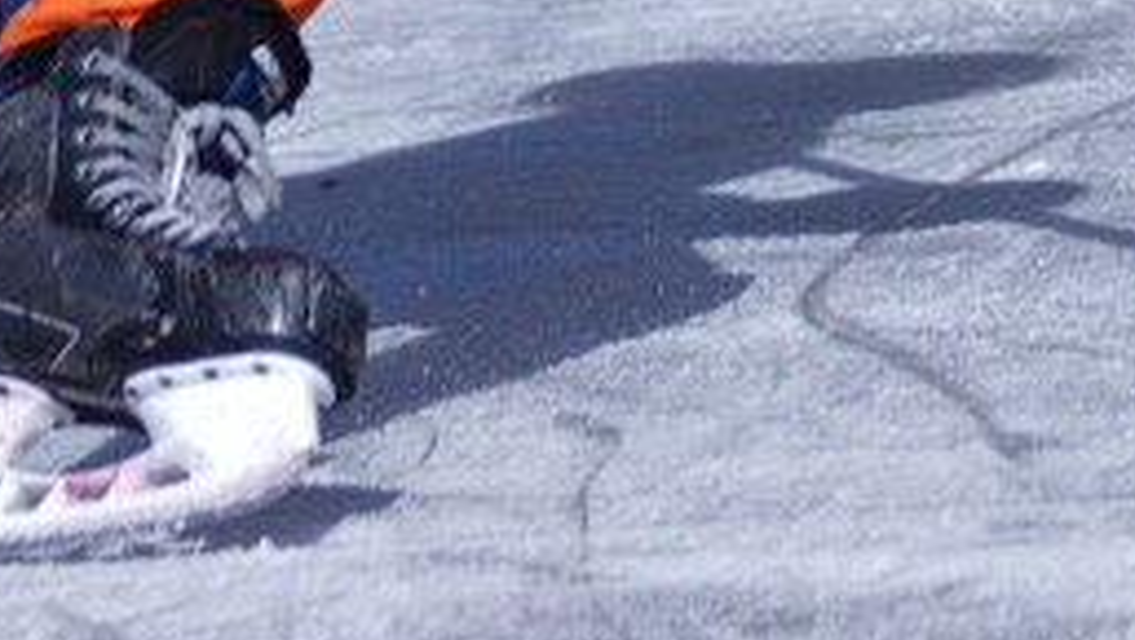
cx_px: 1519
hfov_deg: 6.1
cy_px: -2183
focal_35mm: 350
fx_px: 10541
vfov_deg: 3.3
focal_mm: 43
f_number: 2.8
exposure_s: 1/2500
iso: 80
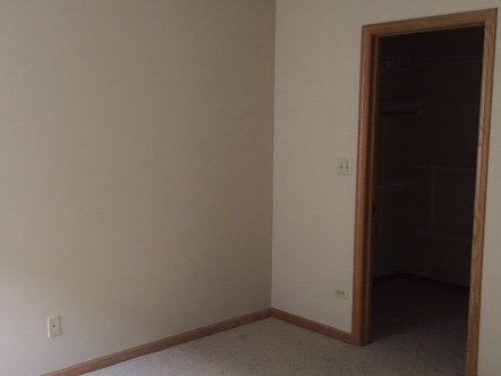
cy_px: 190
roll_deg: +1.7
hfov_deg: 44.5
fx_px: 608
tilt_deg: -7.4
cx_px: 188
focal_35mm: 42
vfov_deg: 34.3
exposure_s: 1/30
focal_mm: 4.15
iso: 32
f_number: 2.2
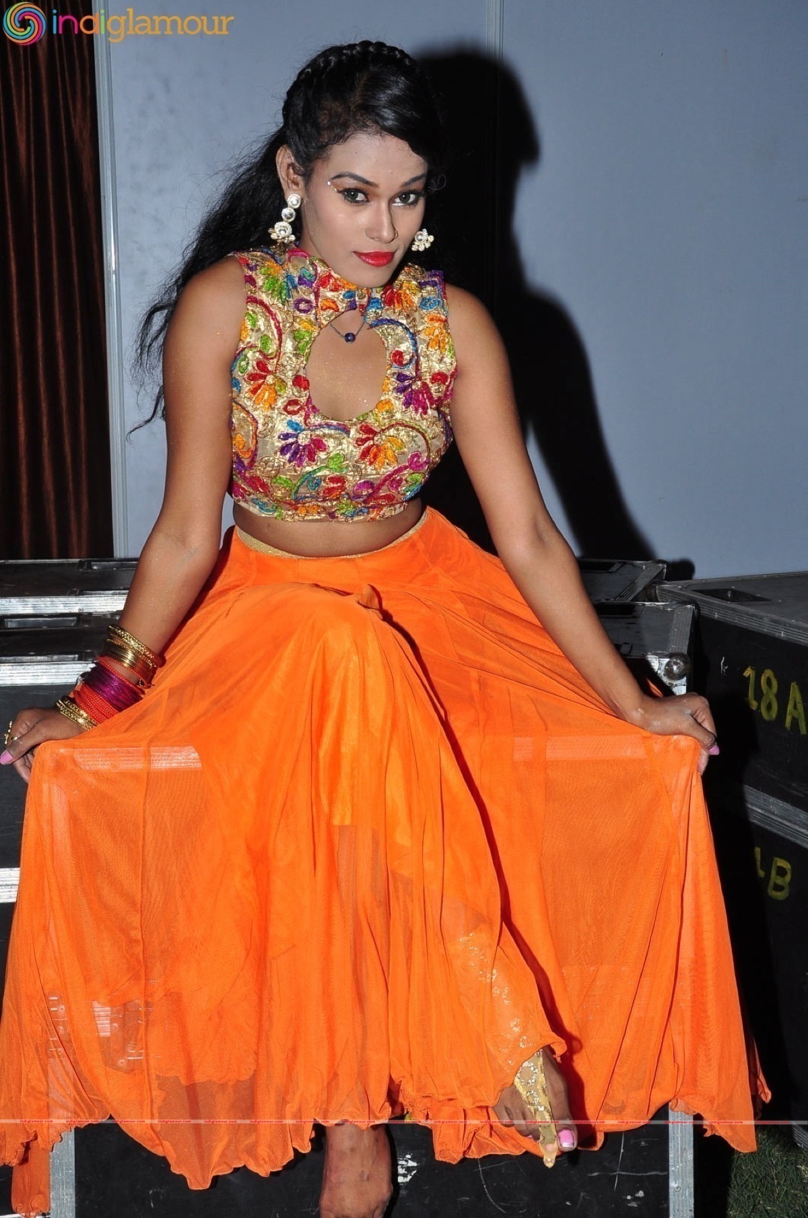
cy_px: 609
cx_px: 404
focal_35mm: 52
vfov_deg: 37.9
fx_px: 1773
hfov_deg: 25.7
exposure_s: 1/125
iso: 400
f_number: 10
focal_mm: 35
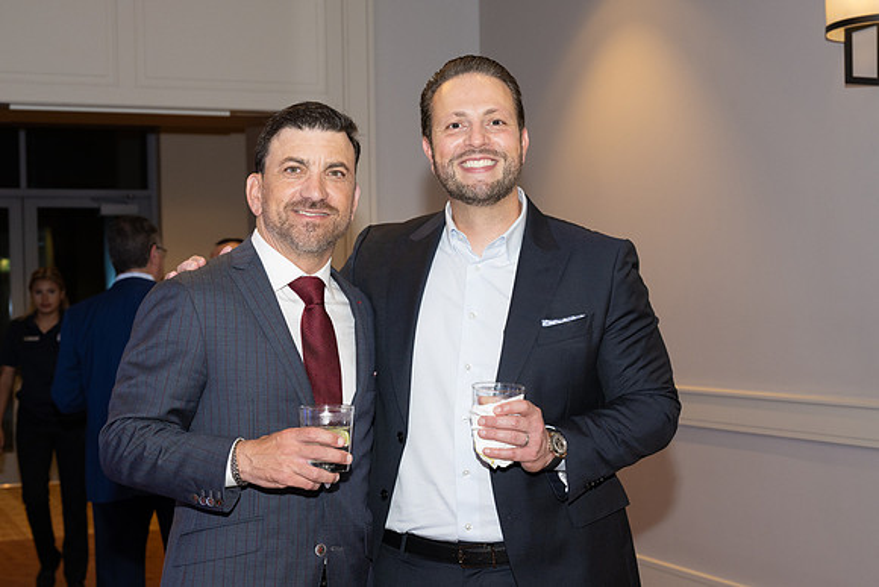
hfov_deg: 33.9
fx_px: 1441
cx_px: 440
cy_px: 323
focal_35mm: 59
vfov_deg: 23.0
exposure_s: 1/100
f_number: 5.6
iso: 800
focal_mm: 48
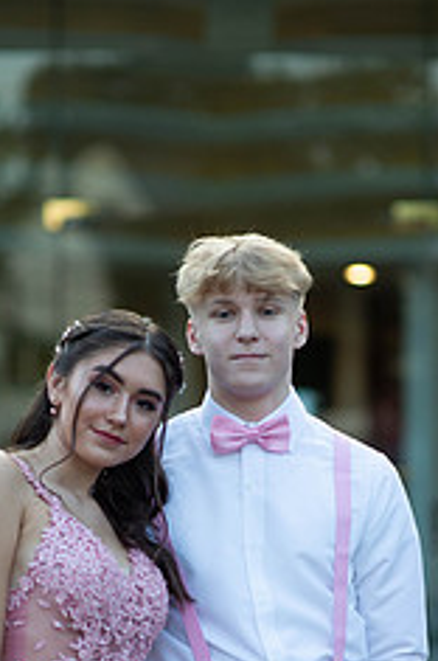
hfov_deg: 8.4
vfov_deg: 12.5
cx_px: 206
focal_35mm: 163
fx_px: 2983
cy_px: 588
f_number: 2
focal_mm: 85
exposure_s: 1/1000
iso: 250
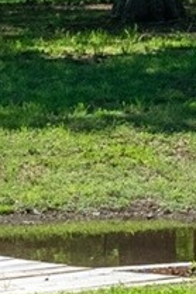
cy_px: -72
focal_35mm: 364
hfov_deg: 3.7
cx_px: -408
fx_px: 2977
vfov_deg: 5.6
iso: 640
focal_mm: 35
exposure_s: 1/2000
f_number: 8
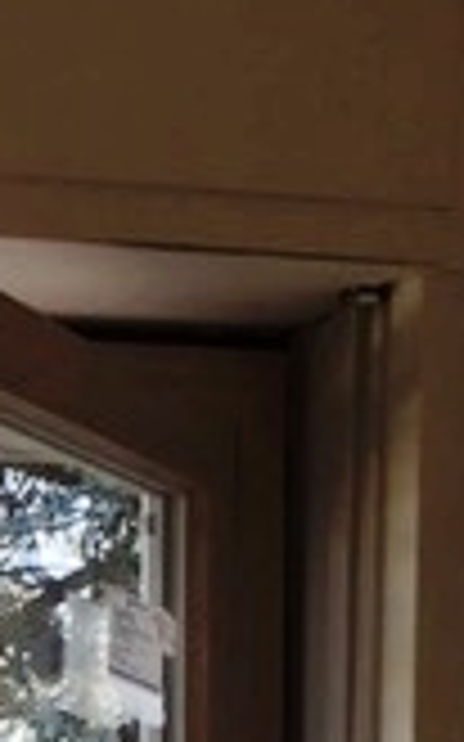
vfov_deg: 16.1
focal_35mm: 119
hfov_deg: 10.1
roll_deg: +1.2
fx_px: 2410
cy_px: 1093
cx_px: -478
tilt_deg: -2.7
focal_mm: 4.15
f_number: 2.2
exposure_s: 1/100
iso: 25
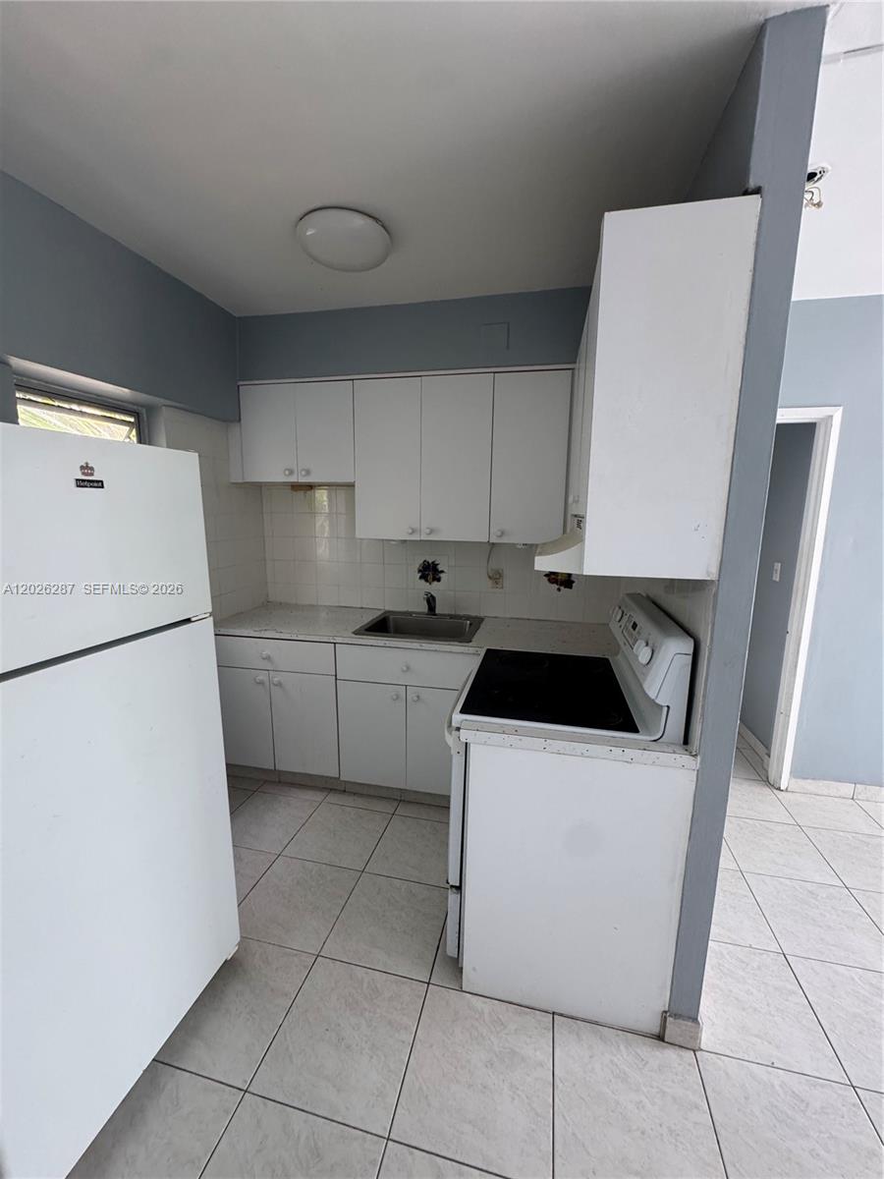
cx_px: 442
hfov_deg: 85.7
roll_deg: -1.9
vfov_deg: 102.1
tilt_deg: -9.9
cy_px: 590
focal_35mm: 14
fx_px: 477
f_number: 2.2
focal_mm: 2.22
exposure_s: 1/99
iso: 320
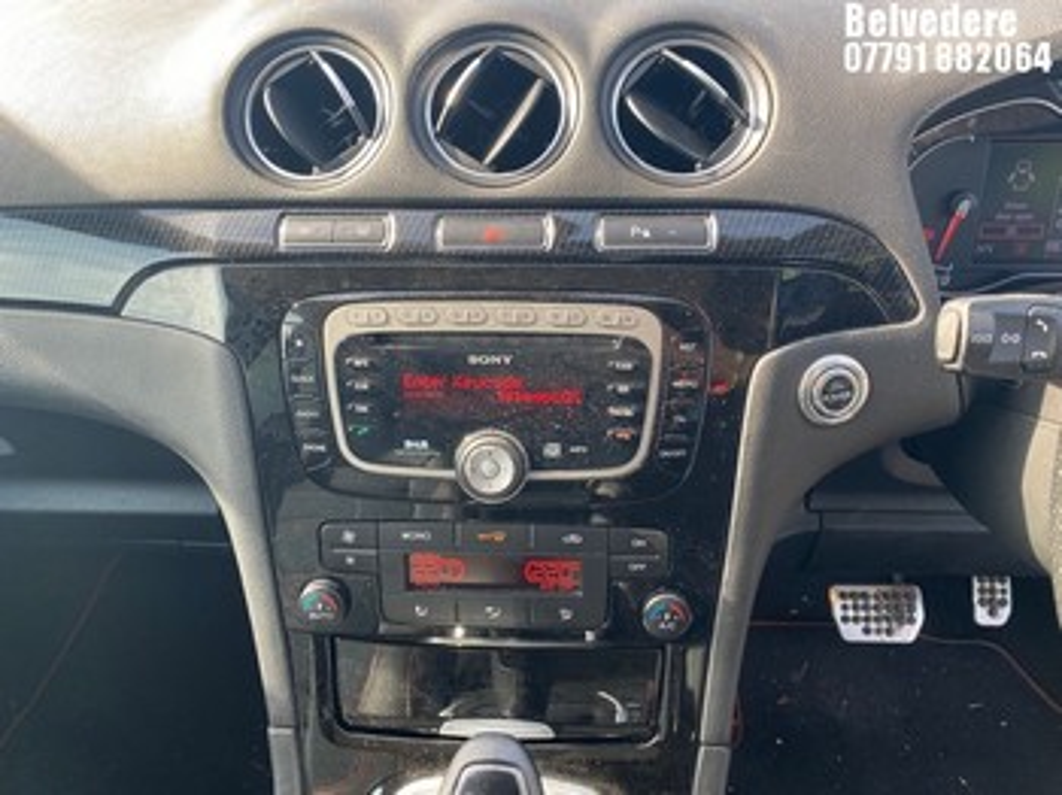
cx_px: 531
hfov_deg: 67.3
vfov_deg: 53.0
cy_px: 398
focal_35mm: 26
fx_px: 797
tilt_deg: -37.3
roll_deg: +3.5
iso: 64
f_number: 1.8
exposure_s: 1/122
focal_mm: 4.25
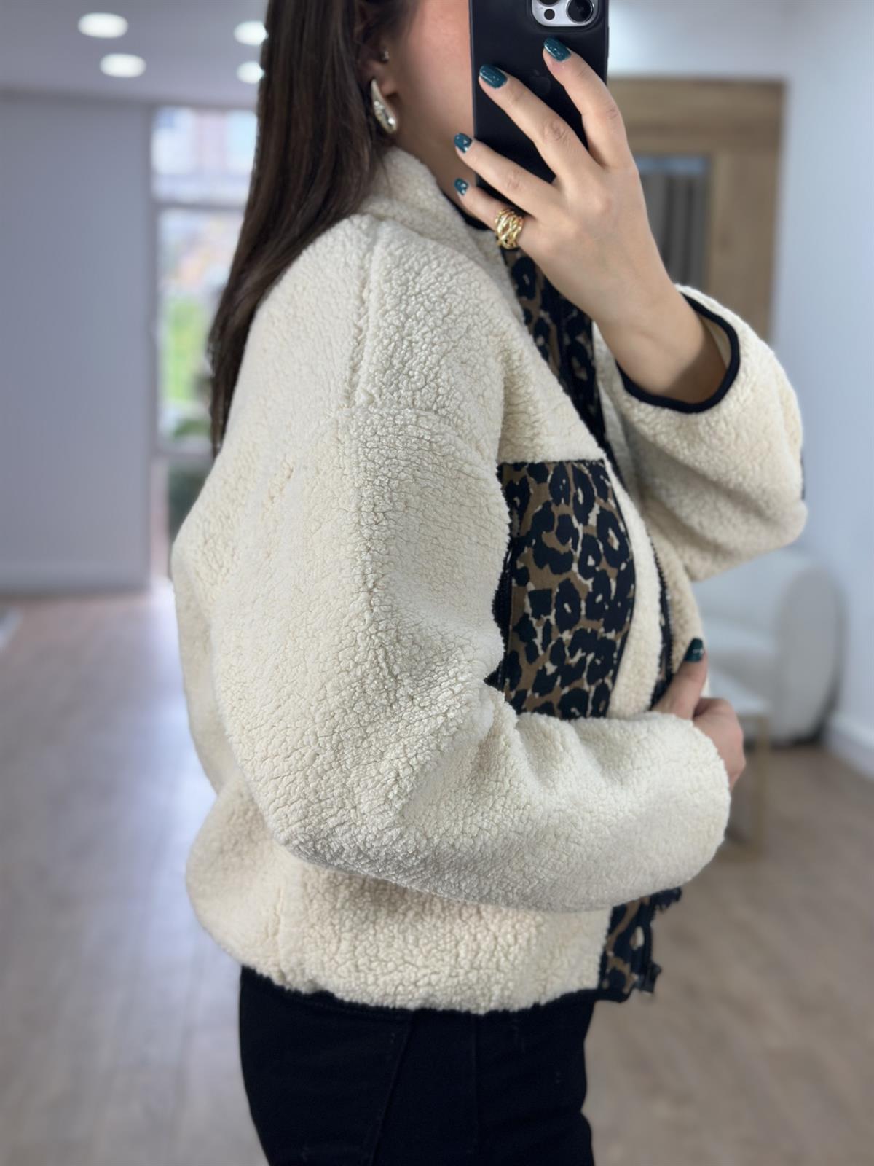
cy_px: 583
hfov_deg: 30.3
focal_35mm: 48
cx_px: 437
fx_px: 1616
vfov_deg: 39.7
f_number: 1.78
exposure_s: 1/206
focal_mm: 6.86
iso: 80
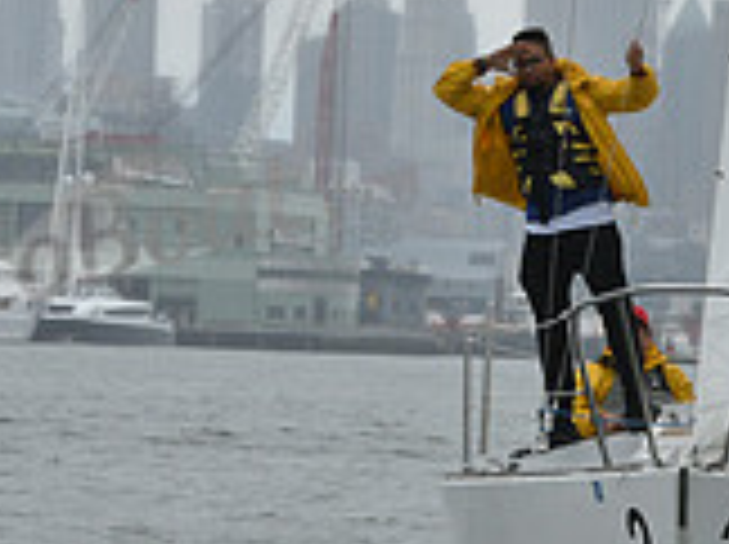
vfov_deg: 4.3
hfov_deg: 5.7
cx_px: 657
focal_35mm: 345
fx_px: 7255
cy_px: 416
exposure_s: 1/800
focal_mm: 100
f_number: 8
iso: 400
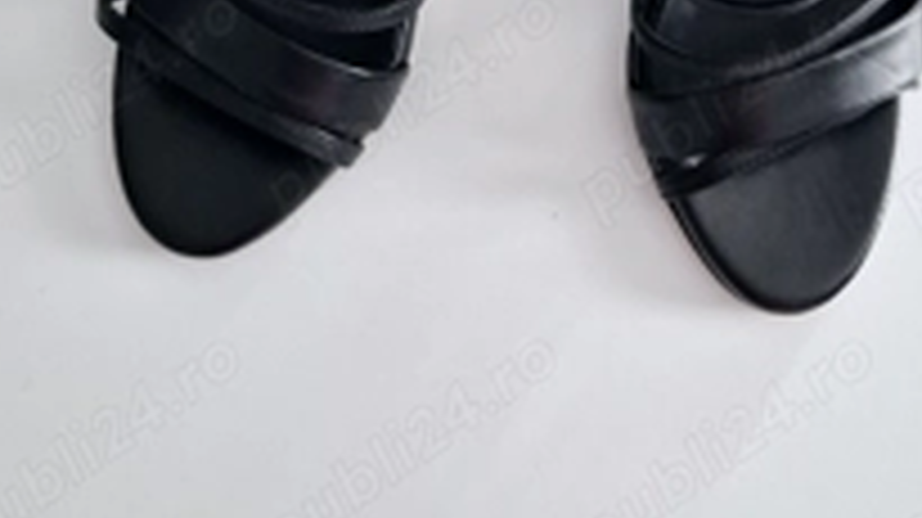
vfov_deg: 21.8
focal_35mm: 49
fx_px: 1197
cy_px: -167
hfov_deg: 41.9
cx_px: 567
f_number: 1.8
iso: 500
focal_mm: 5.4
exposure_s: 1/100
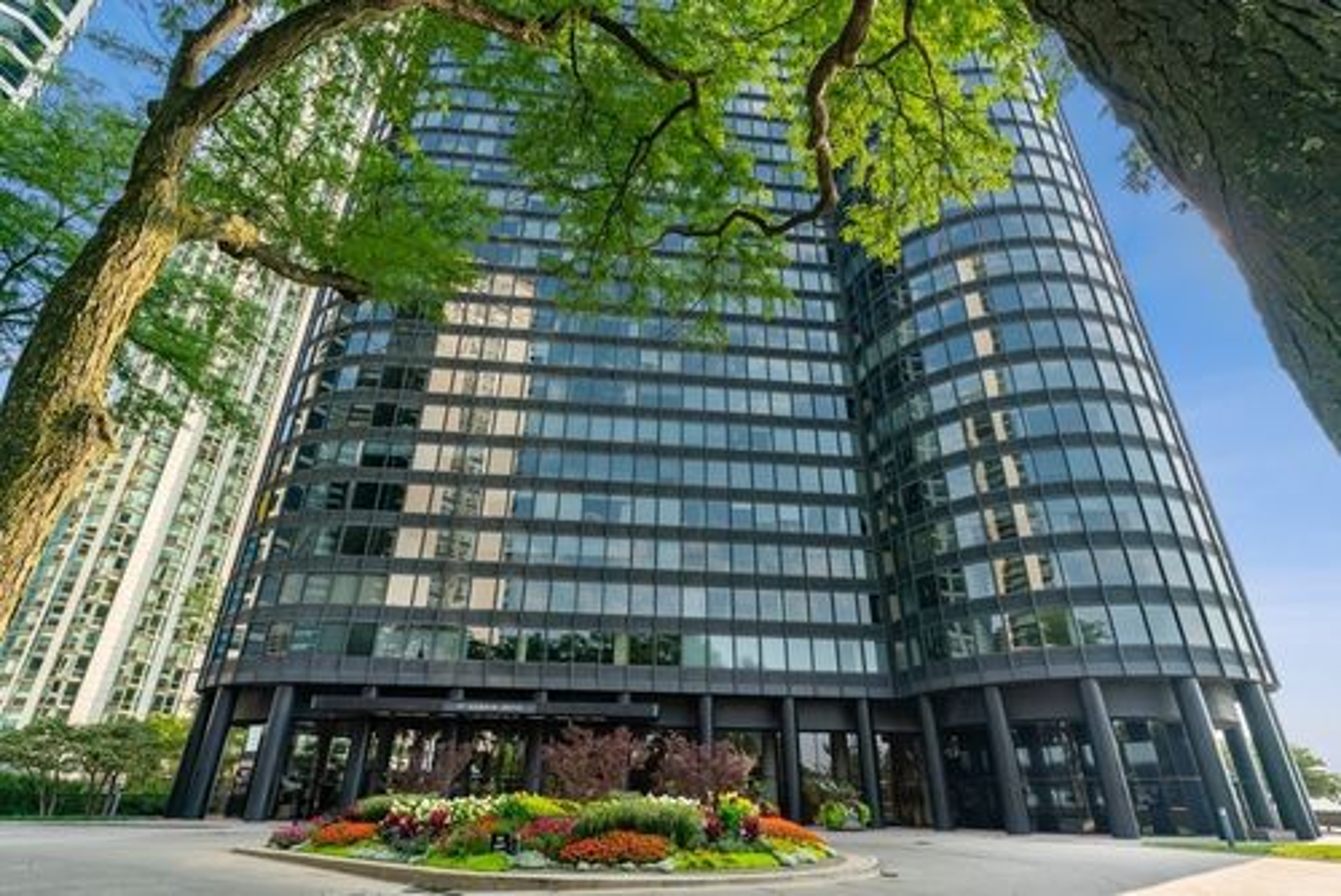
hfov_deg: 90.0
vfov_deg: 67.5
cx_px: 670
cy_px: 448
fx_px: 671
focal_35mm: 18
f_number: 8
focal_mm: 18
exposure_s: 1/400
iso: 320
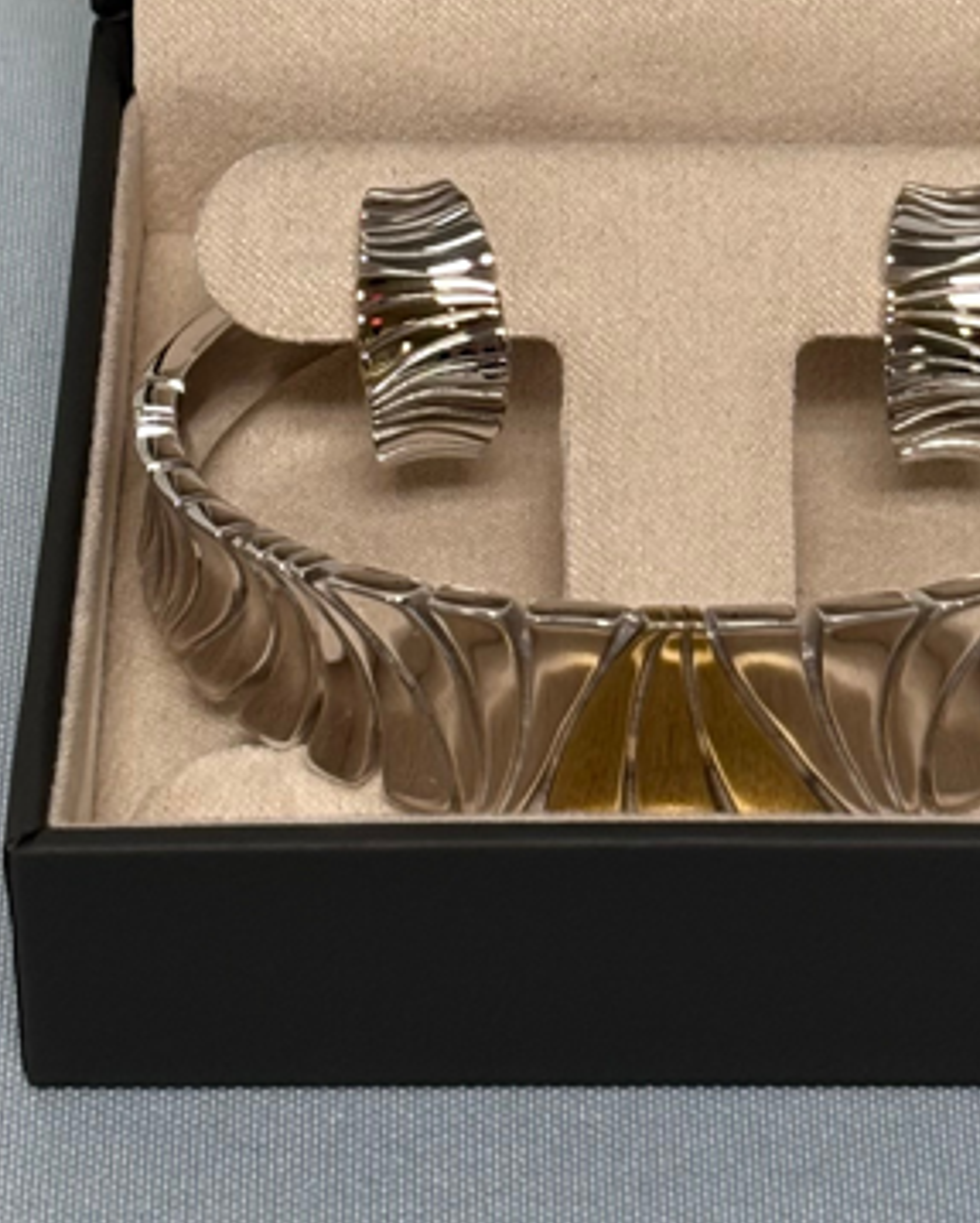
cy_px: -27
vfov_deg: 11.2
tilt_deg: -36.5
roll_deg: -1.3
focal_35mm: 170
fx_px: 6156
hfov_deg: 9.1
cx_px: 680
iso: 100
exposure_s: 1/60
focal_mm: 5.96
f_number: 1.6
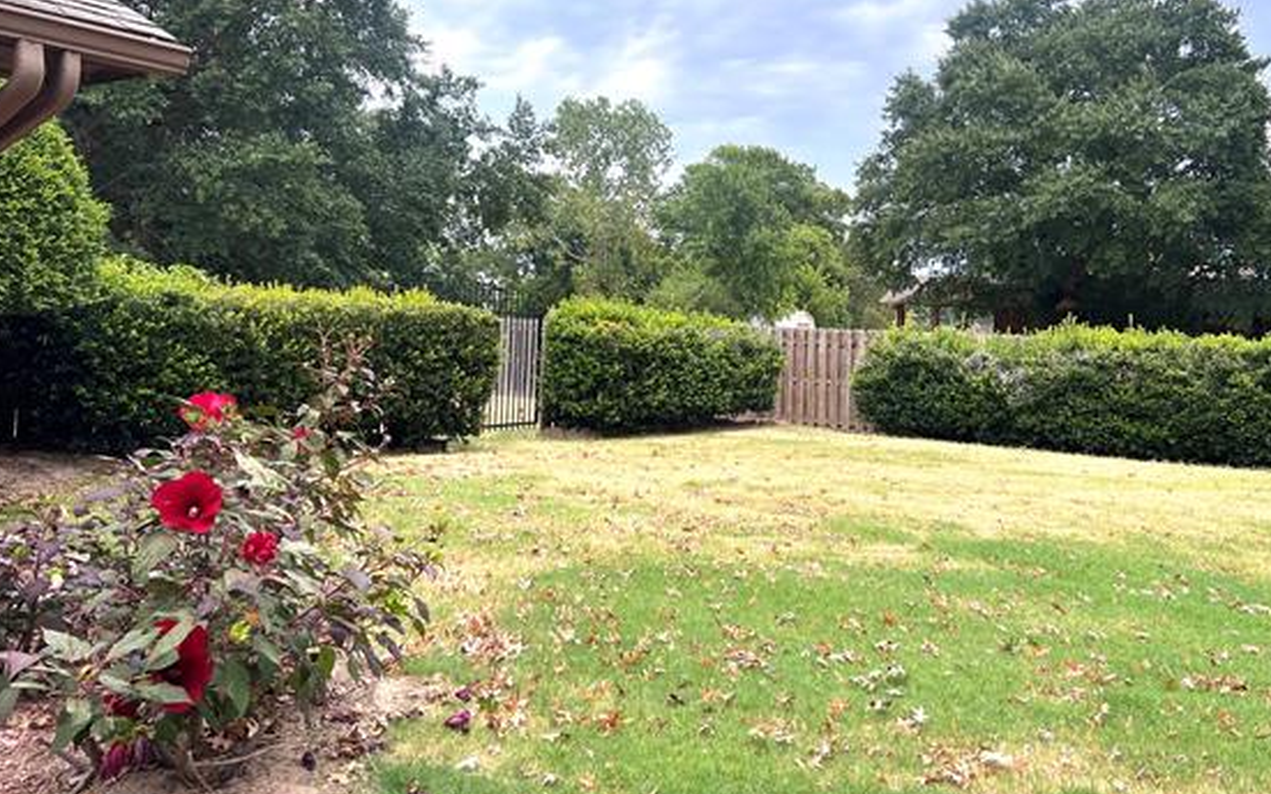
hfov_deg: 59.6
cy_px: 312
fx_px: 1108
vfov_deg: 39.2
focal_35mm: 32
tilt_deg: -0.6
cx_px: 664
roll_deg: -1.6
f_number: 1.5
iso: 50
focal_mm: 5.7
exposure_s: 1/1934
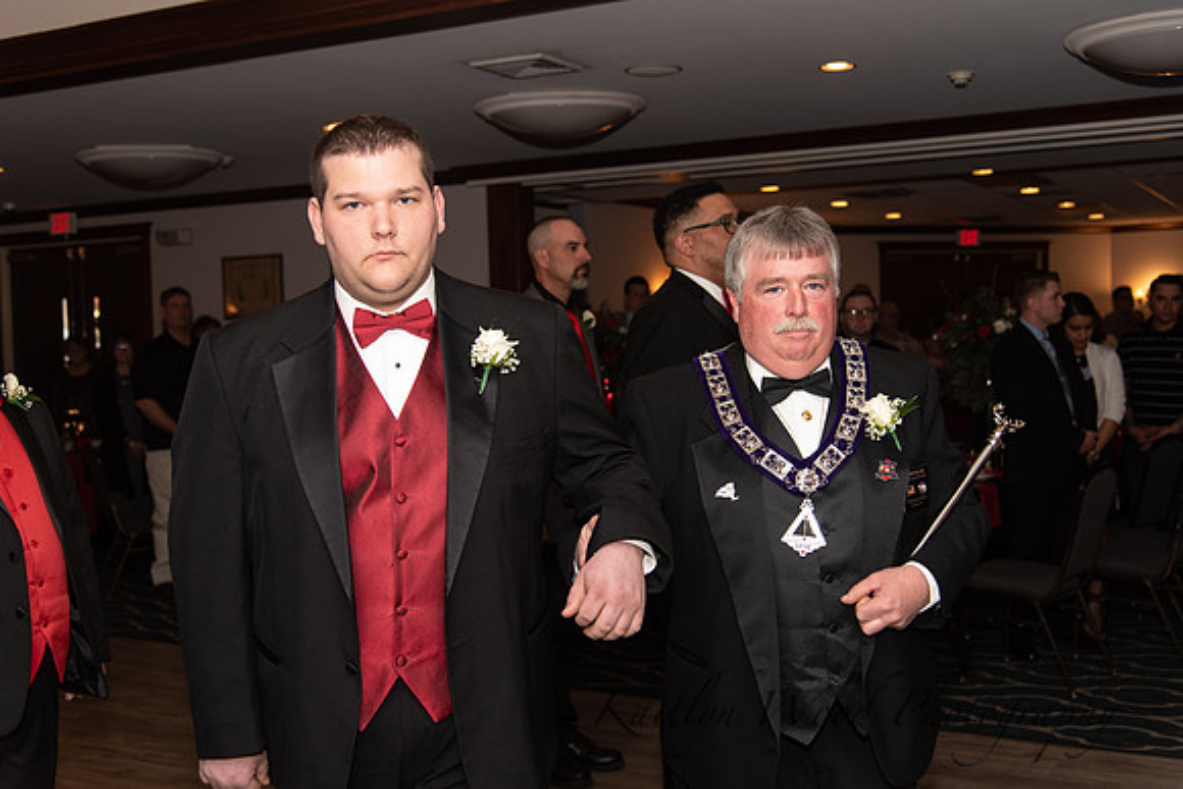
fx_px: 1315
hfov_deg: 48.4
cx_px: 592
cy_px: 394
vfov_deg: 33.4
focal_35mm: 40
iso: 800
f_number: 4
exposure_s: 1/200
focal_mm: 40
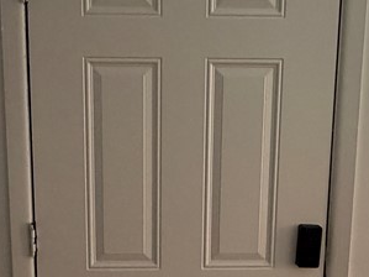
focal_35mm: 48
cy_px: 168
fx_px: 511
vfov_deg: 30.2
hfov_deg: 39.6
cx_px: 170
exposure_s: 1/60
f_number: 2.2
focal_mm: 2.22
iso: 400
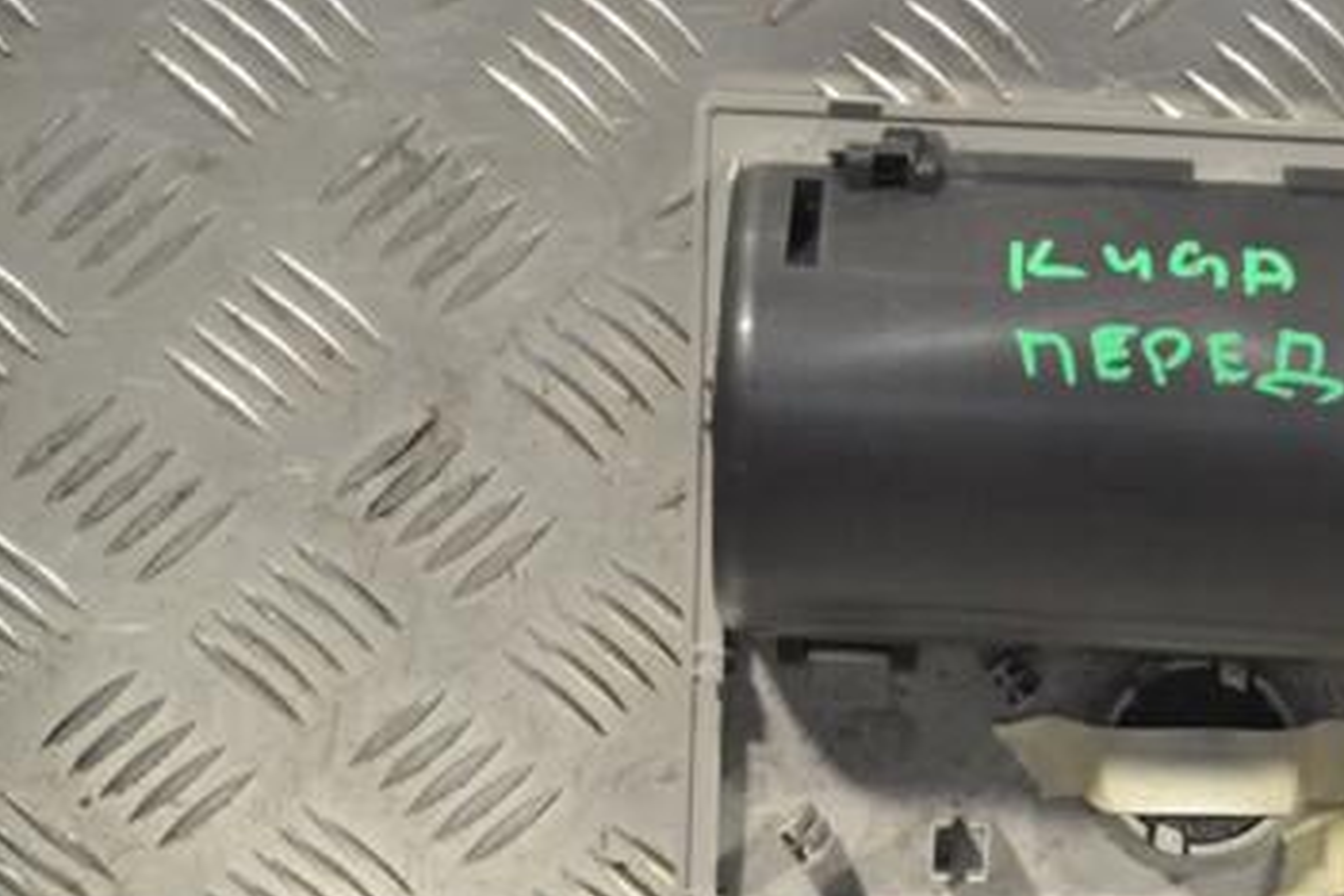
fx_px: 5258
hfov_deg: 14.5
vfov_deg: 9.7
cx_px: 1130
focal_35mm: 141
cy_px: 731
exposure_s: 1/250
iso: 3200
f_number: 8
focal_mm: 55
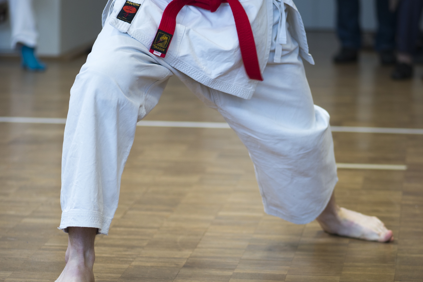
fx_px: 2045
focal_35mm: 174
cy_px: 230
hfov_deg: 11.8
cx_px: 228
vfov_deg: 7.9
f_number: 2.8
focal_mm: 105
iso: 320
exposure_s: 1/125
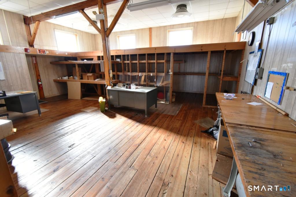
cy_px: 98
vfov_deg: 77.3
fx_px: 123
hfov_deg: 100.4
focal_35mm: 15
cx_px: 148
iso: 250
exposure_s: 1/15
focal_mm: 10
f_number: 4.5
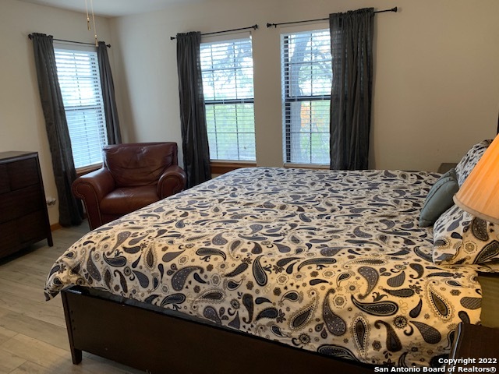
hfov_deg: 67.3
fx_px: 375
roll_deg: +3.0
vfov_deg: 53.1
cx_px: 250
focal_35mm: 26
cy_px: 187
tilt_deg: -13.1
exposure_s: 1/60
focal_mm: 4.25
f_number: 1.8
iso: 80
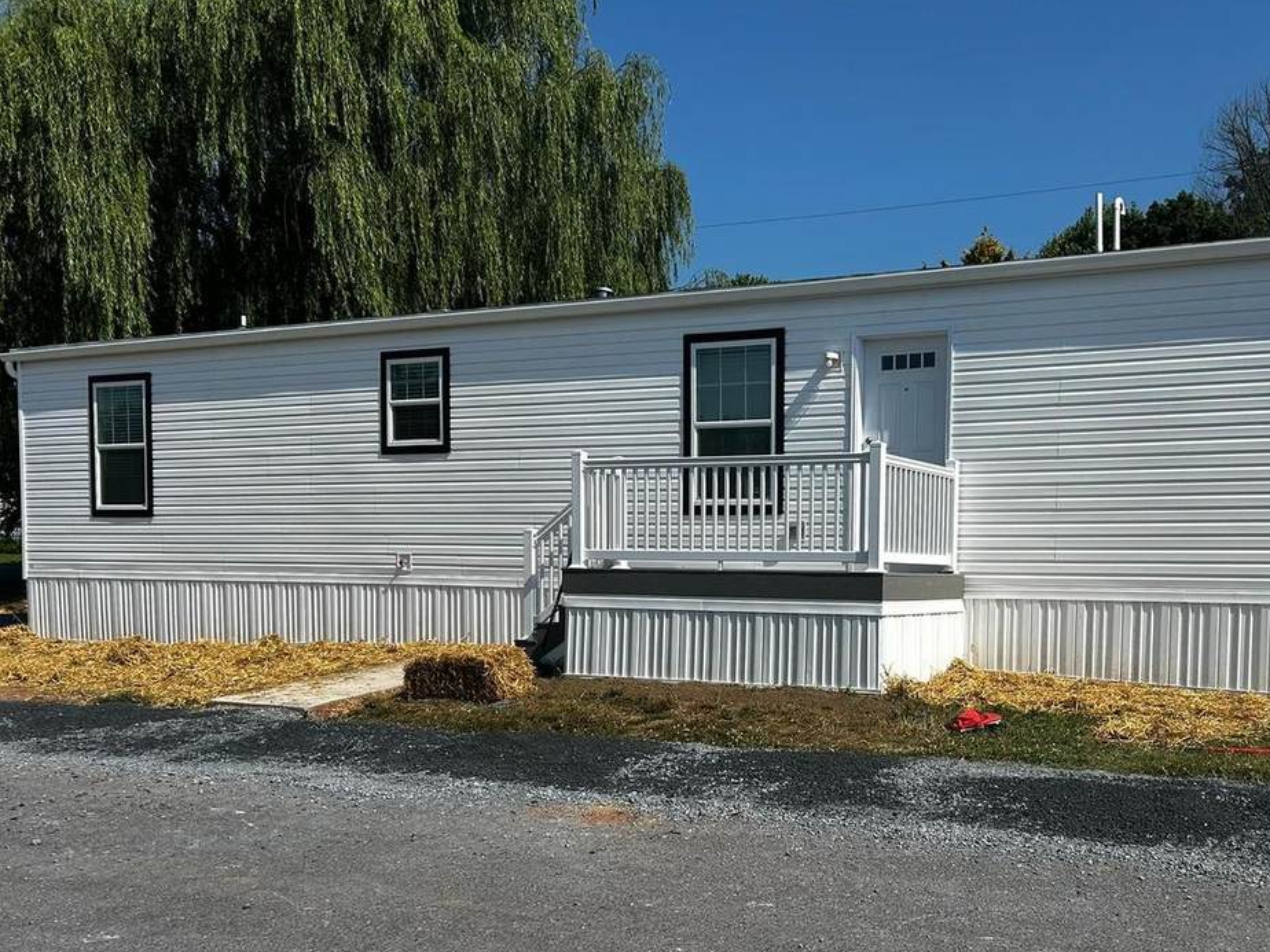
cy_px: 654
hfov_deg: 50.5
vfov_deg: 39.1
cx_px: 834
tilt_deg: -3.4
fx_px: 1321
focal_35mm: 36
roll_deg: -0.6
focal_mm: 5.7
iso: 50
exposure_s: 1/5587
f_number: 1.5
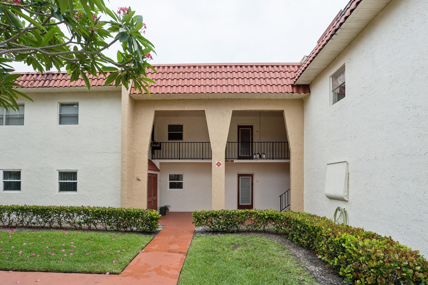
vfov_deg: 67.4
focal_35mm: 18
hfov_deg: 90.0
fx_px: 214
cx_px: 214
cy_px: 142
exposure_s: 1/400
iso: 200
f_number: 9
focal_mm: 12
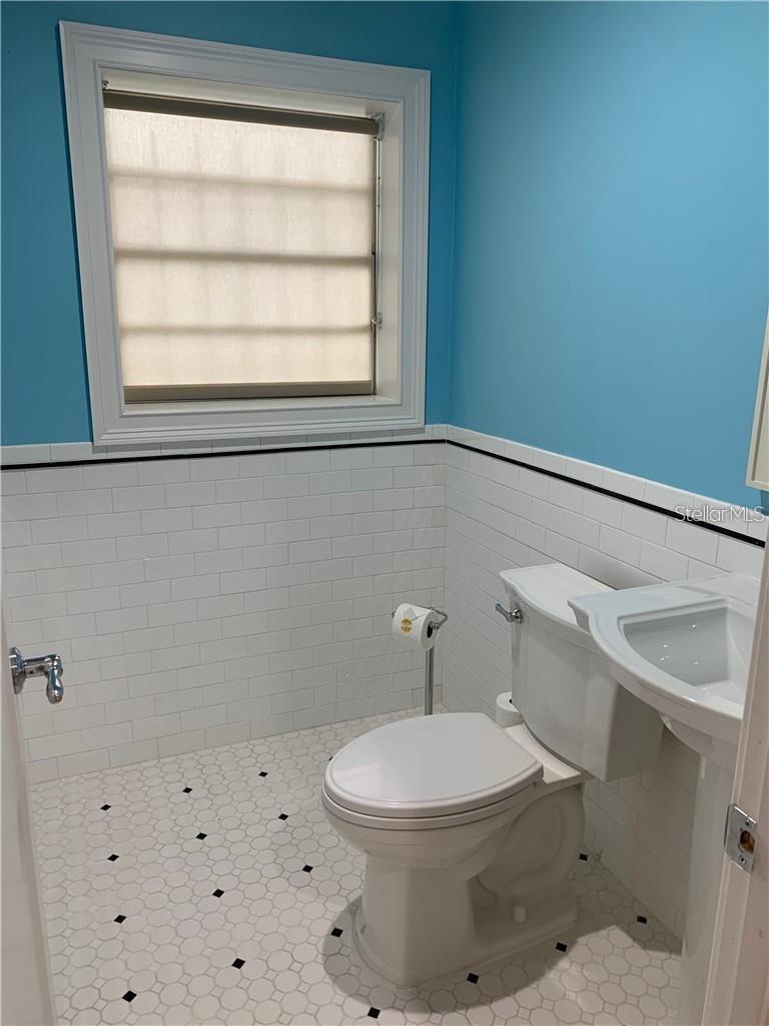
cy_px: 513
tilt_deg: -14.6
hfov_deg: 53.1
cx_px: 384
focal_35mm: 26
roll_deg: -0.6
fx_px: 770
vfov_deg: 67.3
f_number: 1.8
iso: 80
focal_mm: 4.25
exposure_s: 1/60
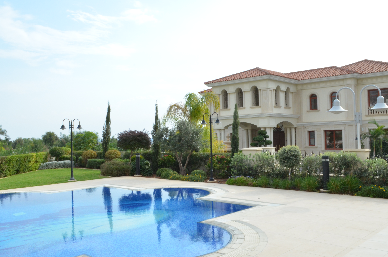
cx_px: 198
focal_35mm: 33
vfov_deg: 39.8
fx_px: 355
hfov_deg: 57.3
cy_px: 124
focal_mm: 18
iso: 640
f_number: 22
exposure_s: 1/80
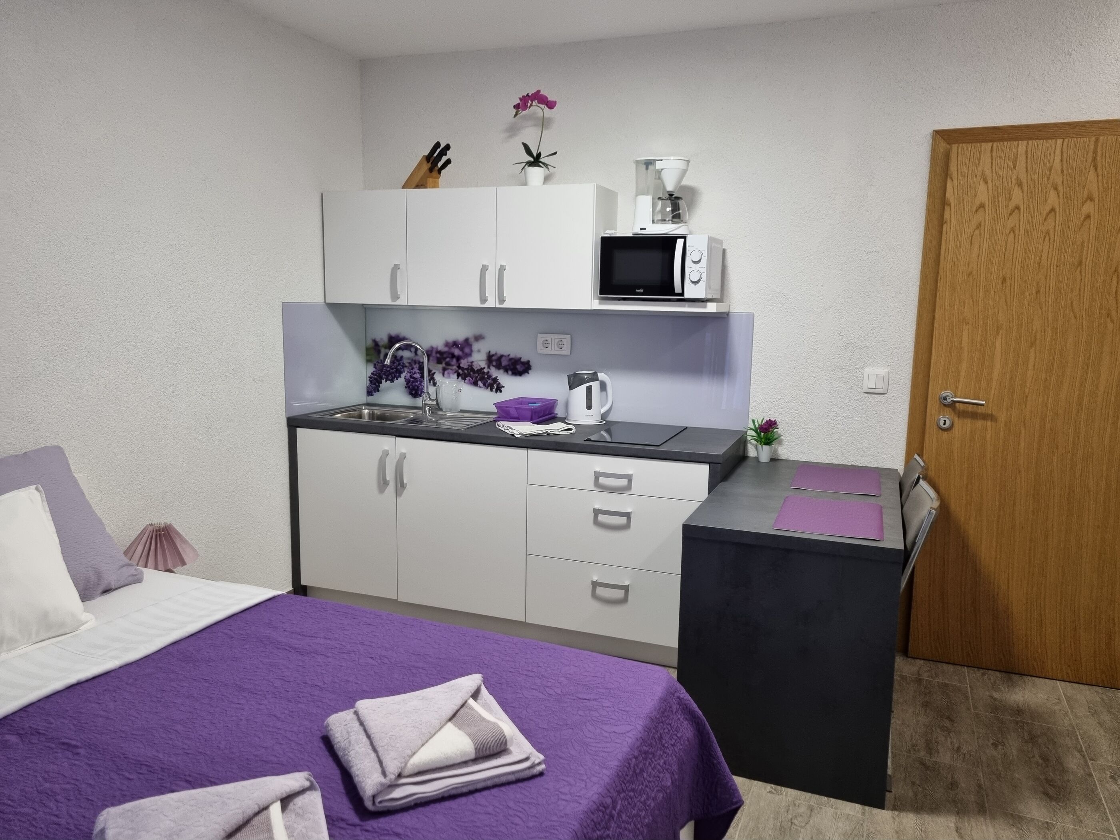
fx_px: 841
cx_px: 560
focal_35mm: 26
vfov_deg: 53.1
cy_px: 420
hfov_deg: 67.3
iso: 320
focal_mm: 5.4
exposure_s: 1/100
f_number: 1.8
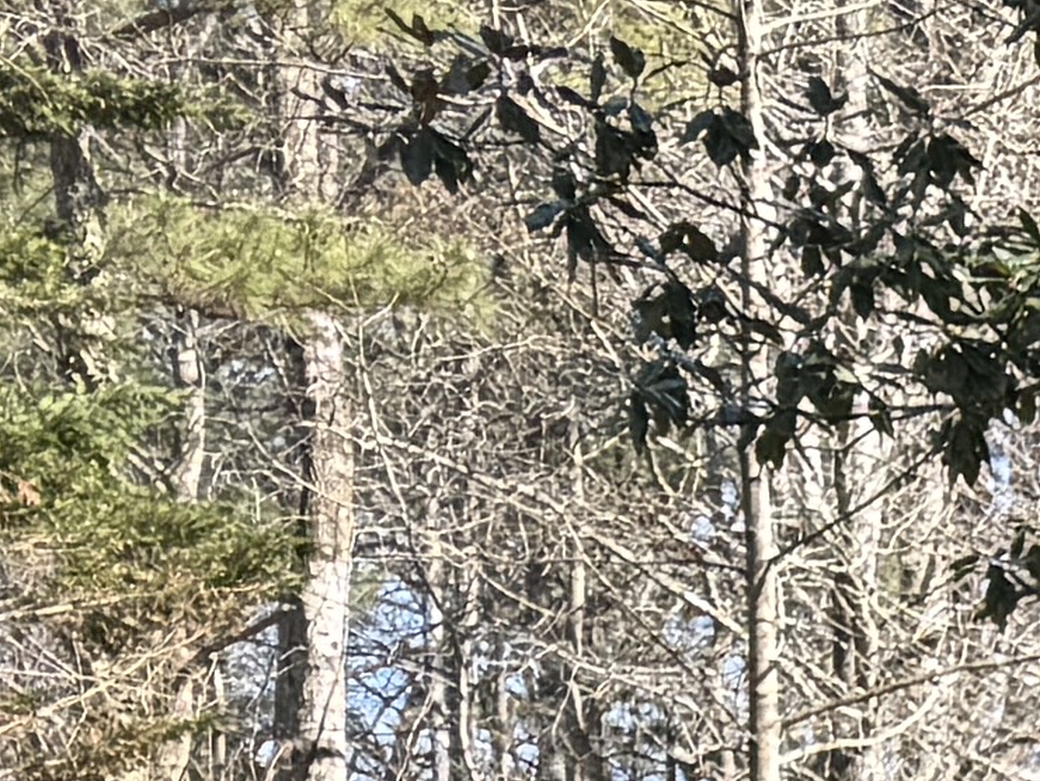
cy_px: 2528
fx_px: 5559
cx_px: 3954
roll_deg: -2.6
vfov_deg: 7.0
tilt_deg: -5.4
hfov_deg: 7.8
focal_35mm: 185
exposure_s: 1/580
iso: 80
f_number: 1.78
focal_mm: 6.76
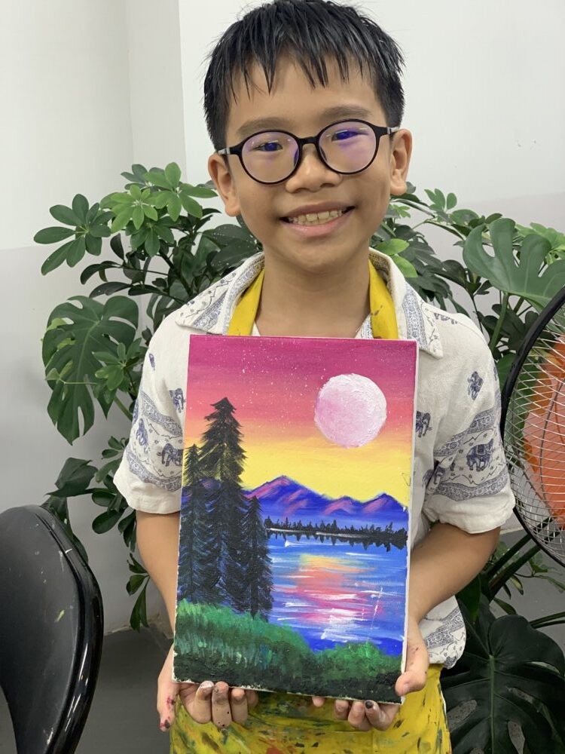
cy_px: 377
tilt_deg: -18.3
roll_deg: +0.7
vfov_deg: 36.8
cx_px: 282
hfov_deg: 28.0
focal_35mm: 52
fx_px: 1132
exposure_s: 1/100
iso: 100
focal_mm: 6
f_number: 2.4
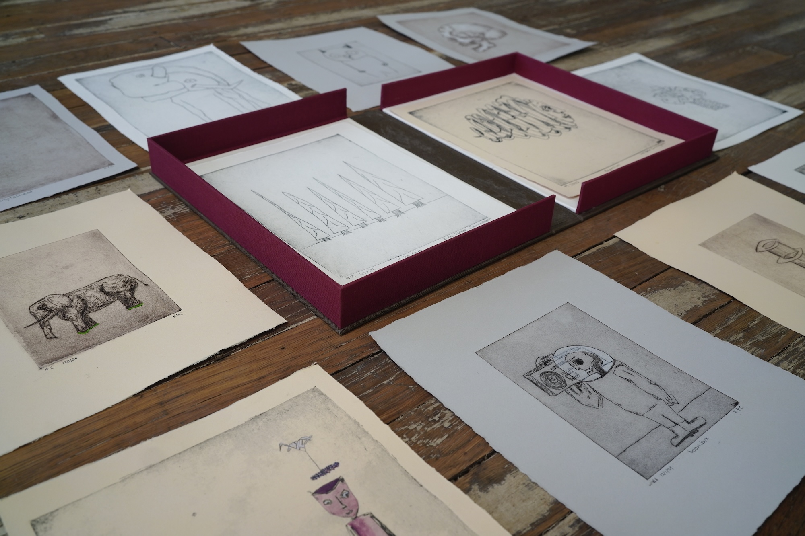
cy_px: 268
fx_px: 783
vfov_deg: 37.8
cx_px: 402
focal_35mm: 35
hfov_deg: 54.4
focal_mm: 35
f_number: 8
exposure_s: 1/125
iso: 800
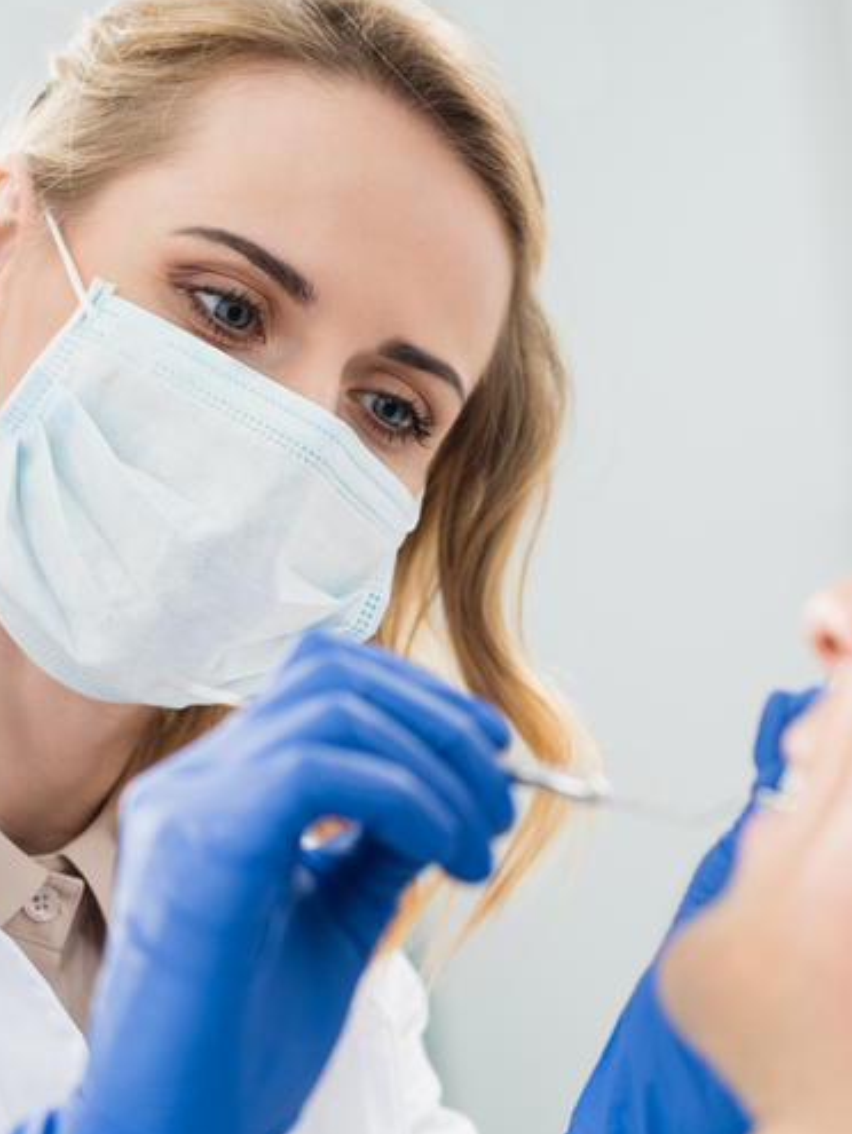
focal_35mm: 97
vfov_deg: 20.2
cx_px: 494
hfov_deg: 15.3
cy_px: 698
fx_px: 3179
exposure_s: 1/200
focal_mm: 50
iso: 100
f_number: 3.5
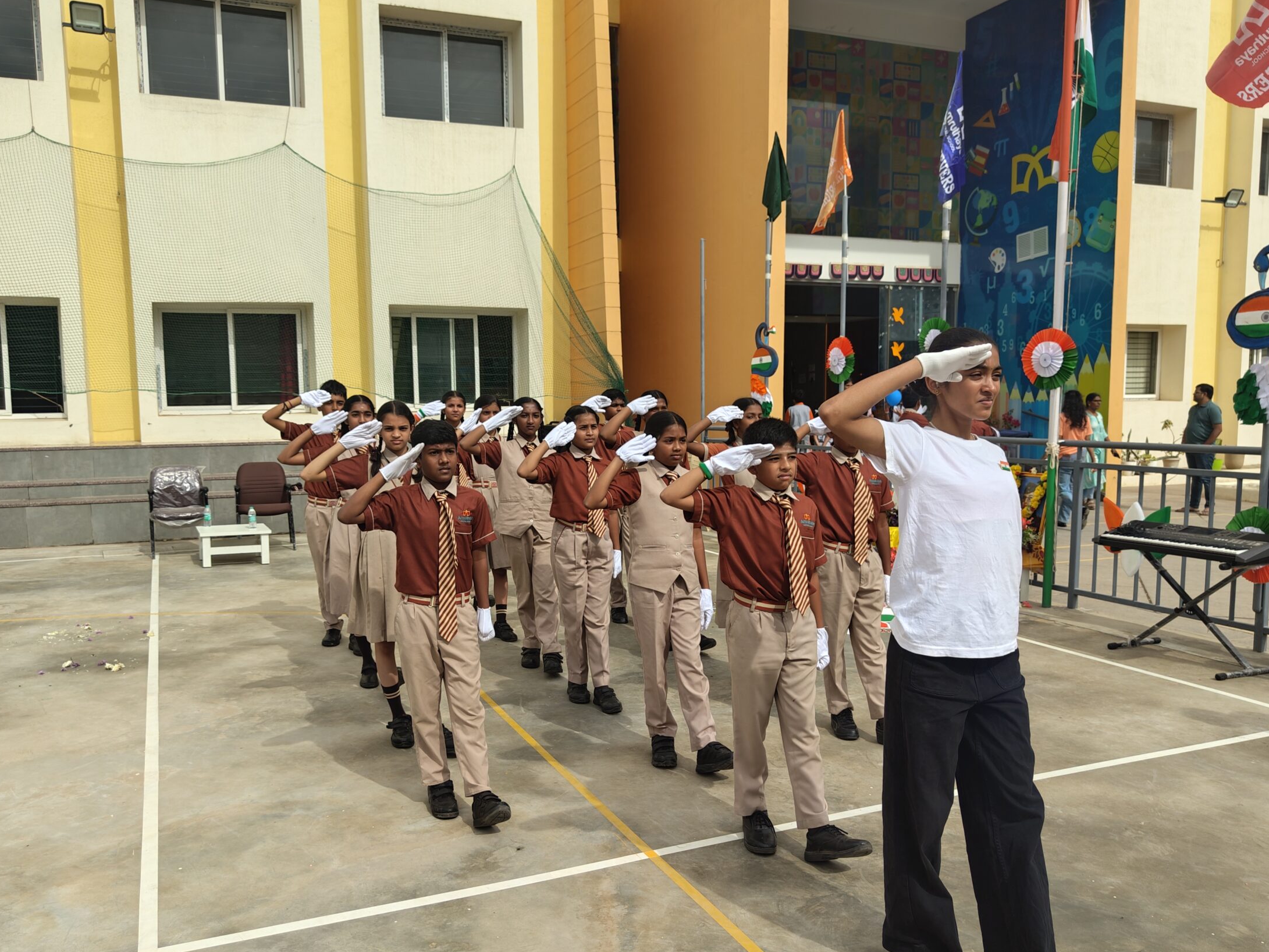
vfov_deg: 51.3
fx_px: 990
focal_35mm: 27
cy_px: 499
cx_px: 601
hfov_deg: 65.3
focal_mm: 5.59
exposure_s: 1/2754
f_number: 1.88
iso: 50
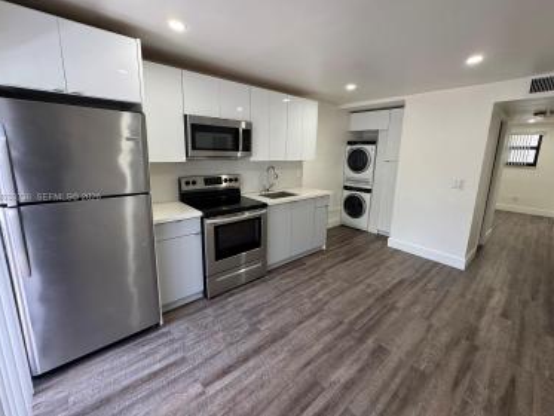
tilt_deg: -10.9
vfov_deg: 81.7
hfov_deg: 98.1
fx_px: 240
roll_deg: -1.3
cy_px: 198
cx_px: 282
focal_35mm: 15
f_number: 2.2
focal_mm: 2.22
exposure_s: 1/120
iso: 250
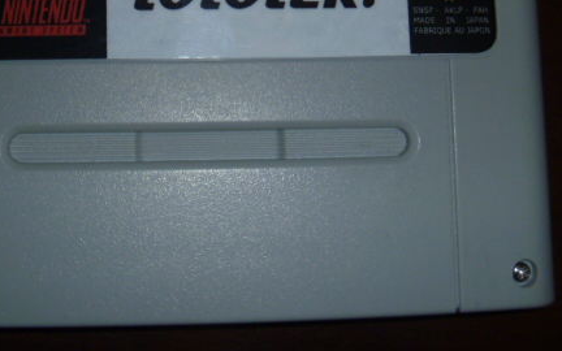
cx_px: 178
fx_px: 842
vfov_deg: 23.1
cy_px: 49
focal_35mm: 55
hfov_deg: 36.4
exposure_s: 1/30
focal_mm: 6.3
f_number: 3.5
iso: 125
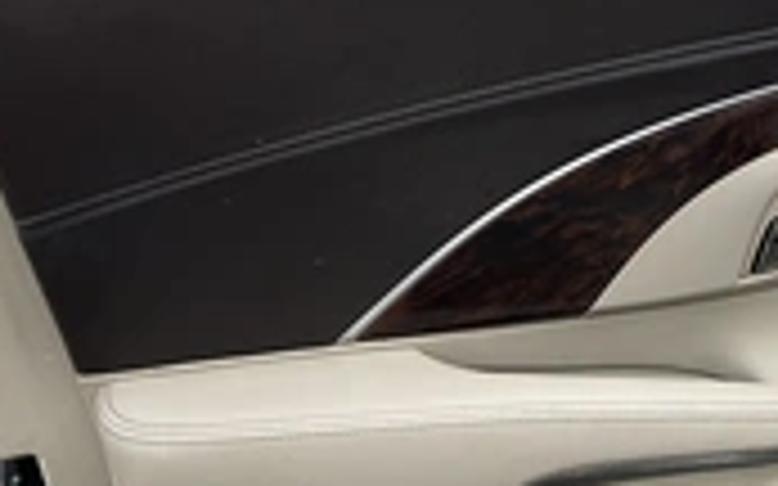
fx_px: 1505
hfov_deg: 27.7
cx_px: 729
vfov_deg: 18.2
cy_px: 360
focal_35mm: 71
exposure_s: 1/260
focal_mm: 3
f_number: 1.8
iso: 25
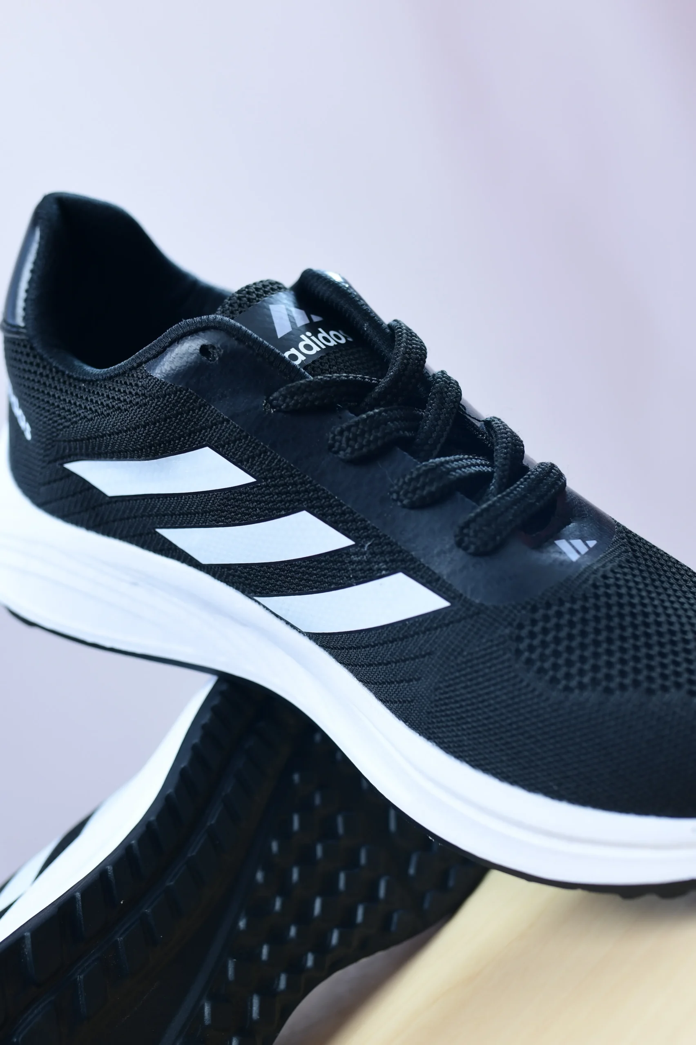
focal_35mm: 52
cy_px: 522
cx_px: 348
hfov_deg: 26.0
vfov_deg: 38.2
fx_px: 1510
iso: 250
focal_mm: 35
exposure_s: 1/125
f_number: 3.2
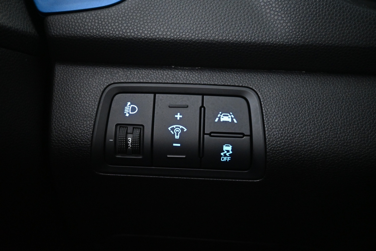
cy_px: 126
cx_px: 188
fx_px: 384
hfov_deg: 52.2
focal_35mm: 37
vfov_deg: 36.2
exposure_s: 1/40
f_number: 4.2
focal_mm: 24.5
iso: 5000
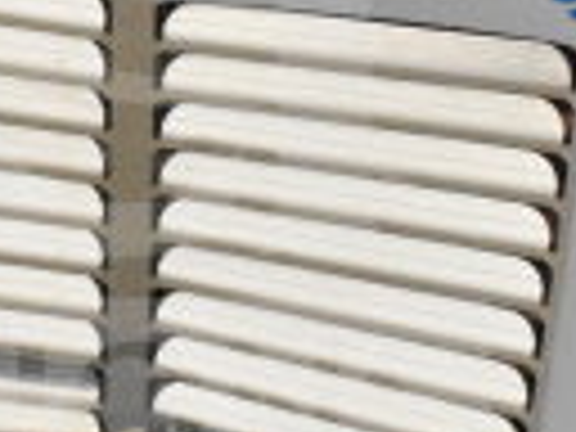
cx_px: -18
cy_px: 155
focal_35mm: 275
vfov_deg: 5.4
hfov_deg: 7.2
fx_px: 4576
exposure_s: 1/125
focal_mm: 40
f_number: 5.6
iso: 6400
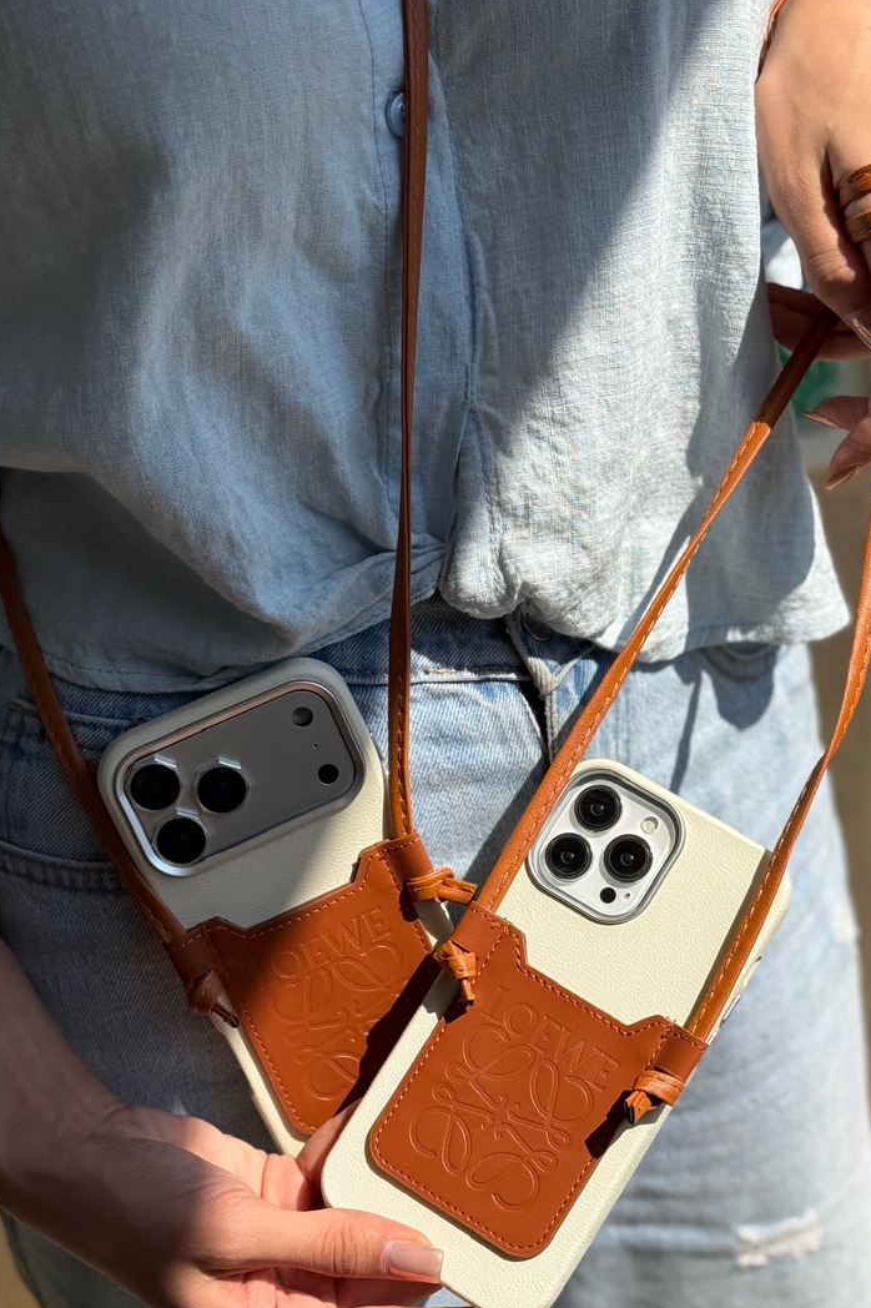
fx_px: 2215
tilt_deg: -29.7
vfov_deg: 32.8
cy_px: 773
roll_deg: +5.0
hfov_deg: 22.2
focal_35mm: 61
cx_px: 510
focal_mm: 6.76
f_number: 1.78
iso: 80
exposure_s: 1/6024
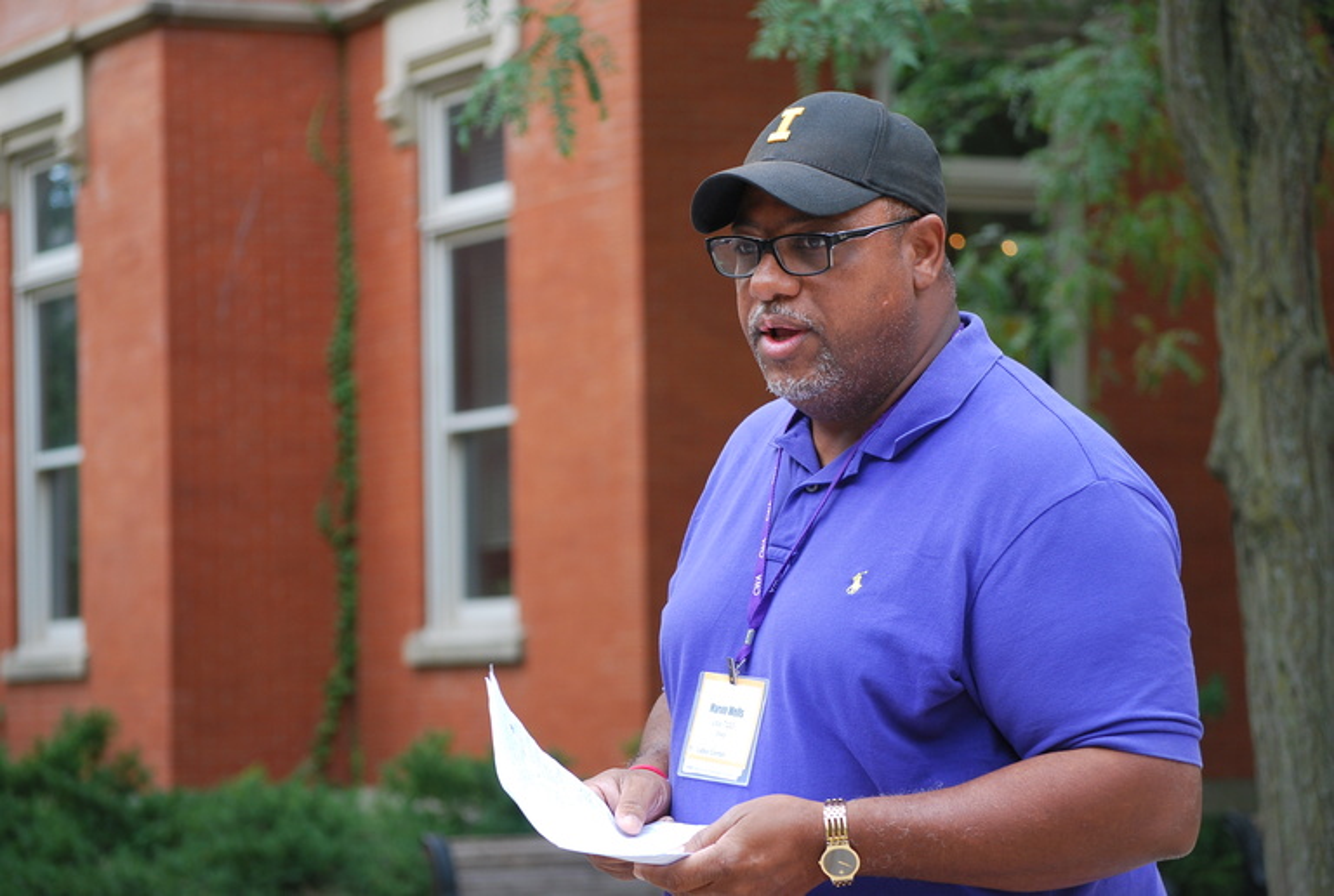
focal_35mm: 112
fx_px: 4178
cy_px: 448
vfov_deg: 12.2
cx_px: 667
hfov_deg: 18.1
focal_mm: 75
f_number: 4.2
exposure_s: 1/160
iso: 200
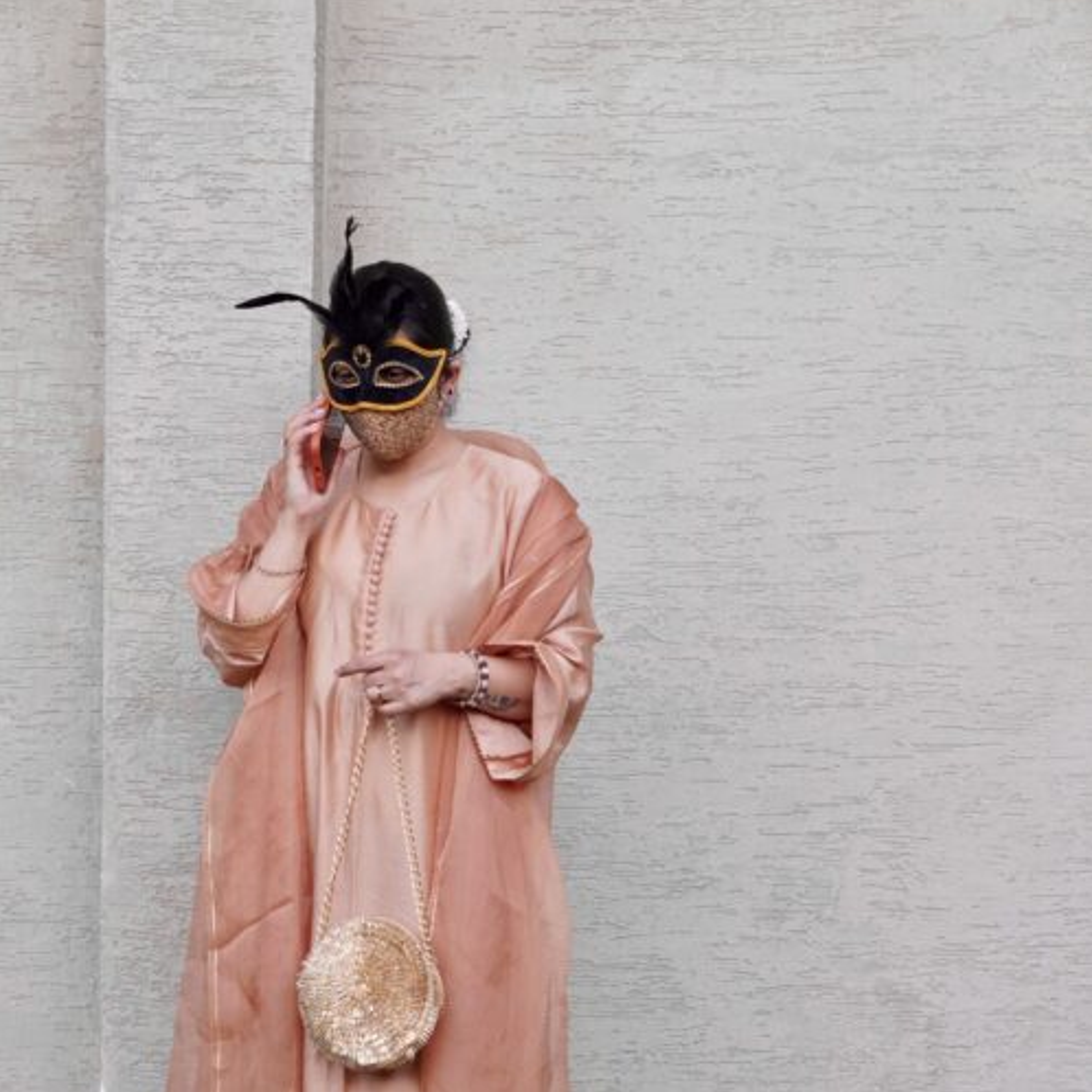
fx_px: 3770
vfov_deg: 16.4
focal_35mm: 106
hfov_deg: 16.5
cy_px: 816
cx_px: 546
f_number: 6.3
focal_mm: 55
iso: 800
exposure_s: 1/200
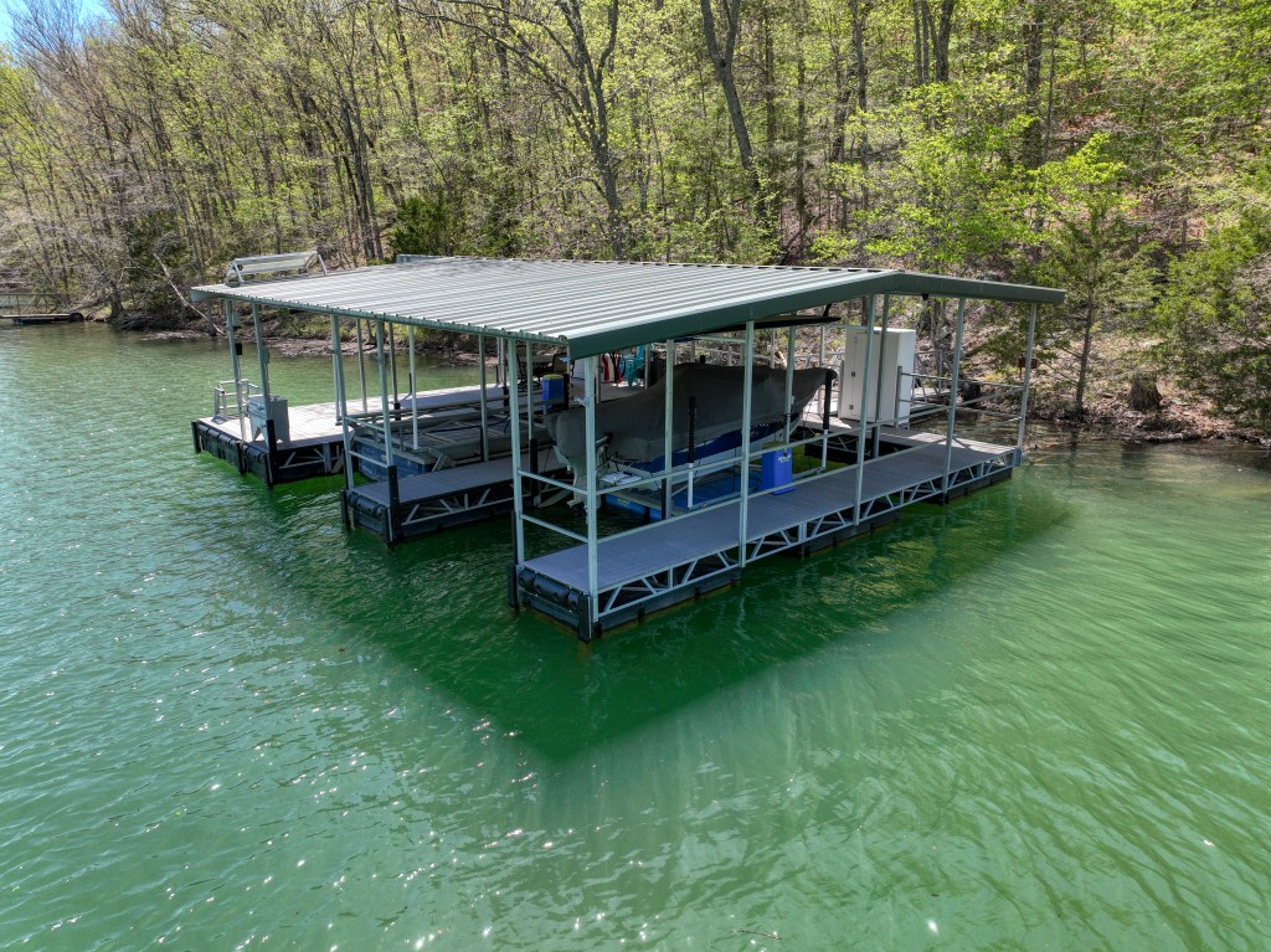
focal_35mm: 24
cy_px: 476
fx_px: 881
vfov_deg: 56.8
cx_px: 636
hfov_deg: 71.6
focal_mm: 12.3
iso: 100
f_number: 2.8
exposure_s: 1/1000
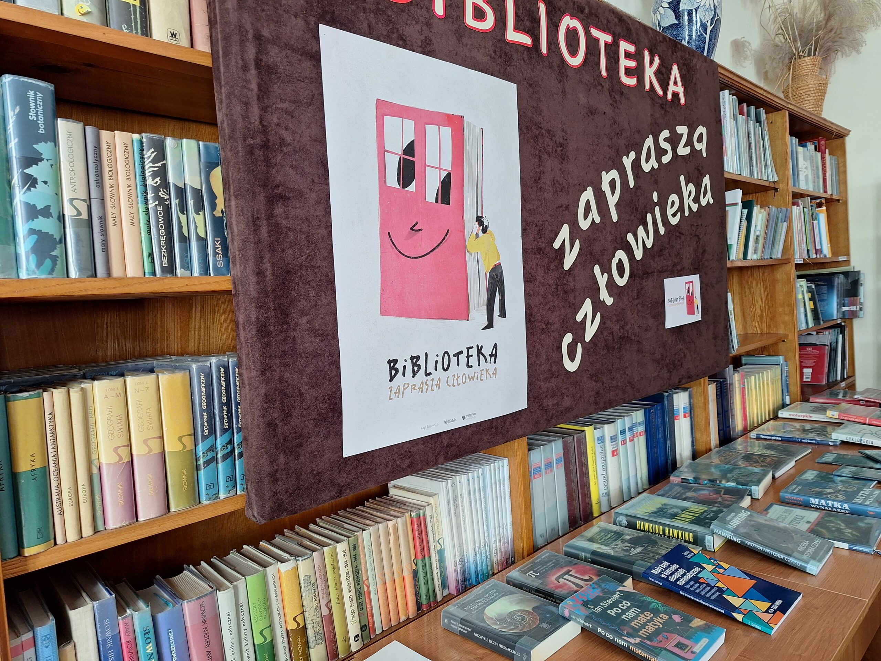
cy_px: 330
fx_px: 585
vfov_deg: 58.9
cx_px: 440
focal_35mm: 23
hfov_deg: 73.9
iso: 80
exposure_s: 1/50
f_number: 1.8
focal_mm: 5.54
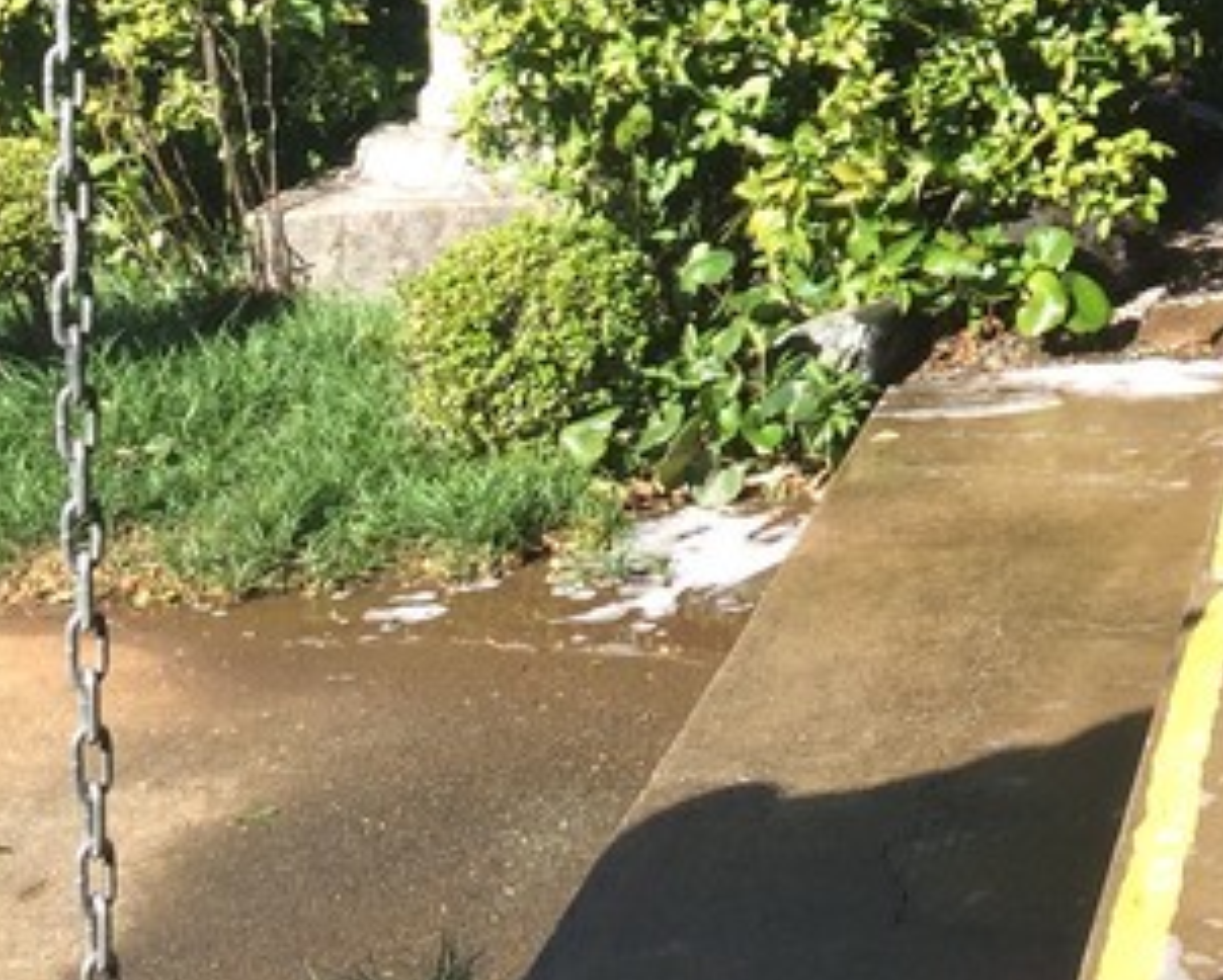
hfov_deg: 19.0
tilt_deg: -3.1
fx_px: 3477
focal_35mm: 96
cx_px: 1397
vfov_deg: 14.8
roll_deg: +3.5
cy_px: -535
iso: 32
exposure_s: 1/547
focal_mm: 4.15
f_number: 2.2
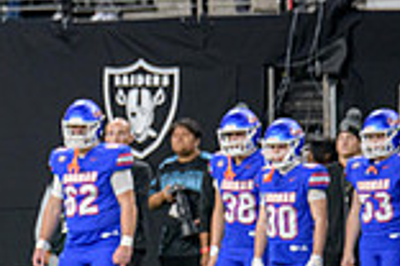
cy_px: 224
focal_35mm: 1114
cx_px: -246
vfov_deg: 1.2
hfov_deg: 1.8
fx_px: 12377
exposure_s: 1/400
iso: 1000
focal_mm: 300
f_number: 2.8
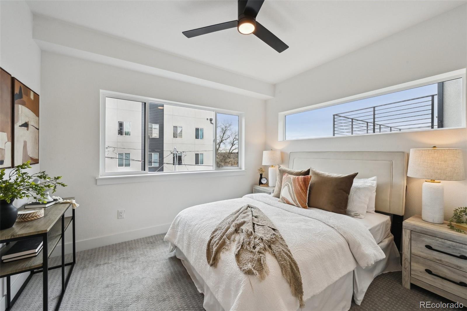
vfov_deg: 81.2
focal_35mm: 14
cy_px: 156
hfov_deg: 104.3
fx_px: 182
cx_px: 234
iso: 400
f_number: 11
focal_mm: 14
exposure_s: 1/60
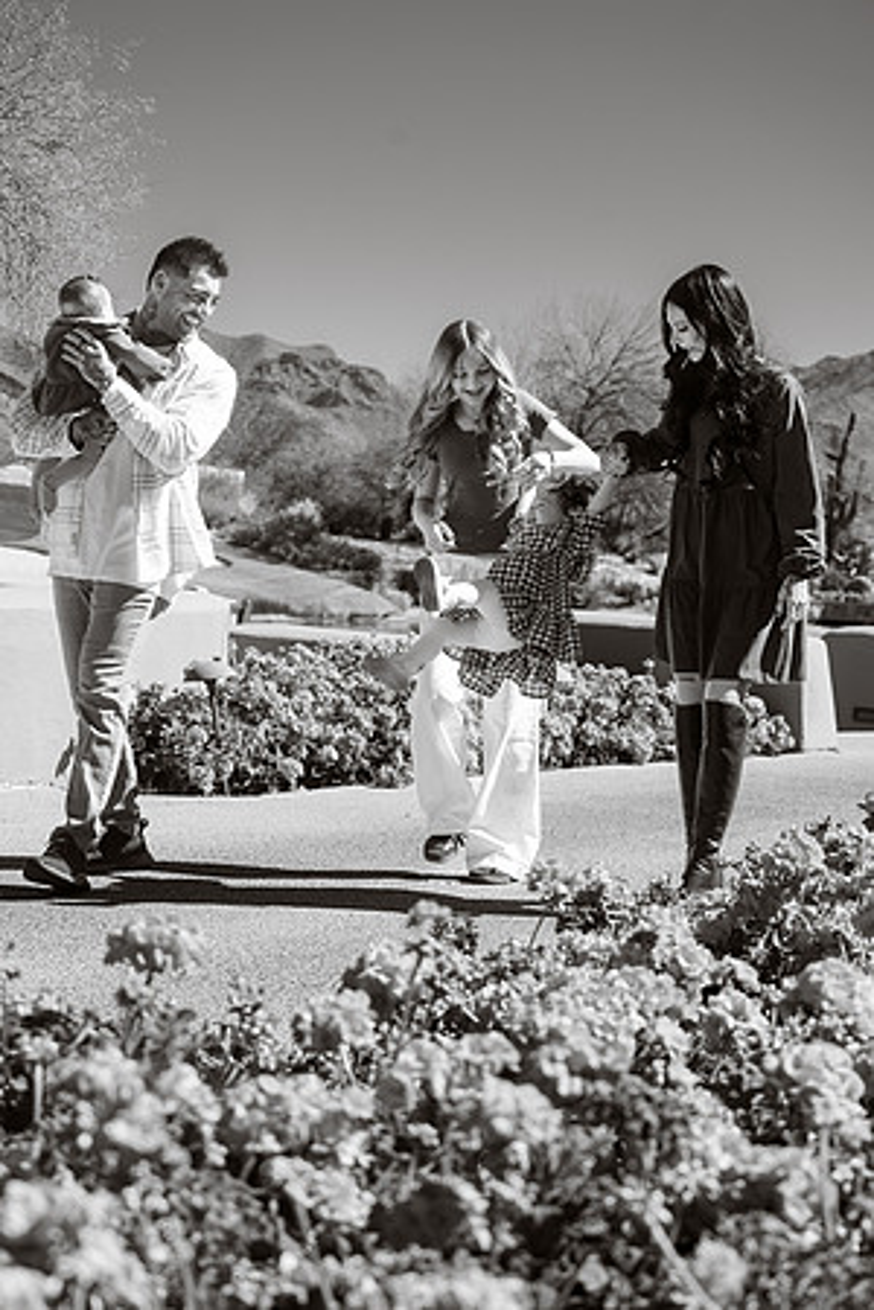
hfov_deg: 19.5
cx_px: 437
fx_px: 2549
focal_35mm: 70
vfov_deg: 28.8
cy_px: 655
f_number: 5.6
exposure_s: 1/400
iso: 100
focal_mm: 70
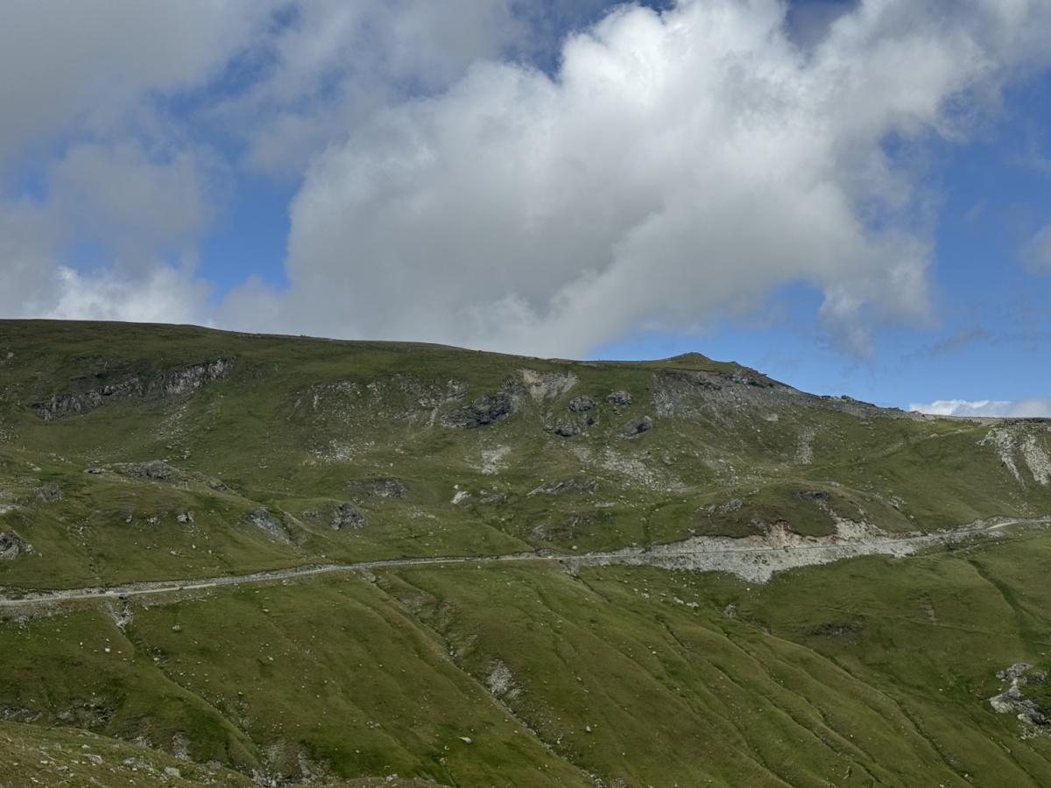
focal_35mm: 48
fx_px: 1457
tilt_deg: +5.9
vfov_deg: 30.3
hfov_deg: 39.7
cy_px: 394
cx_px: 526
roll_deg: -0.2
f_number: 1.78
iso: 64
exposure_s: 1/7937
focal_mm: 6.76
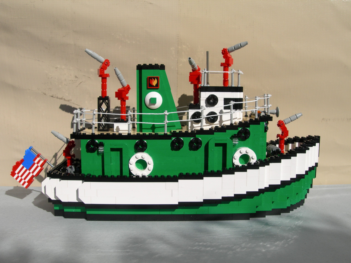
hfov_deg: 49.0
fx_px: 385
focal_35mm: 38
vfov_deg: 37.7
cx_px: 176
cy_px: 132
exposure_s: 1/1126
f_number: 4.8
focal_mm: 7.8
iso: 50
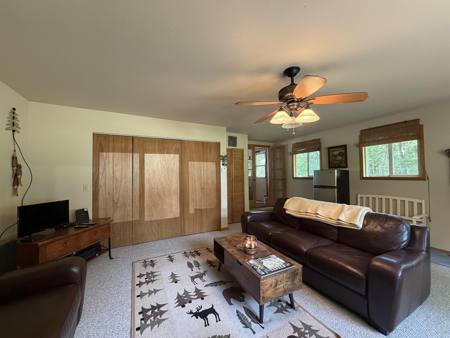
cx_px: 225
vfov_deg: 85.7
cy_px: 169
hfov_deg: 102.1
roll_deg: +1.6
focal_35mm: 14
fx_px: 182
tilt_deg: +0.9
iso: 400
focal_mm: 2.22
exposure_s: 1/60
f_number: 2.2
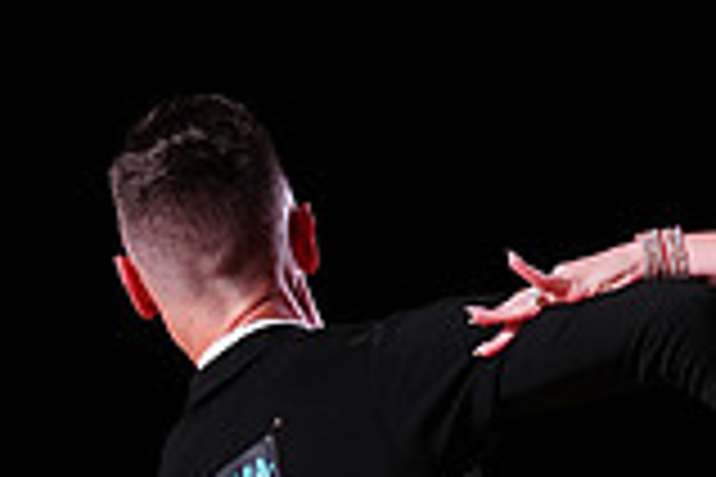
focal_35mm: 478
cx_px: 516
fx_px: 9506
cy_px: 1040
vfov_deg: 2.9
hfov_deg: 4.3
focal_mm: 131
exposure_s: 1/400
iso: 1250
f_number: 2.8
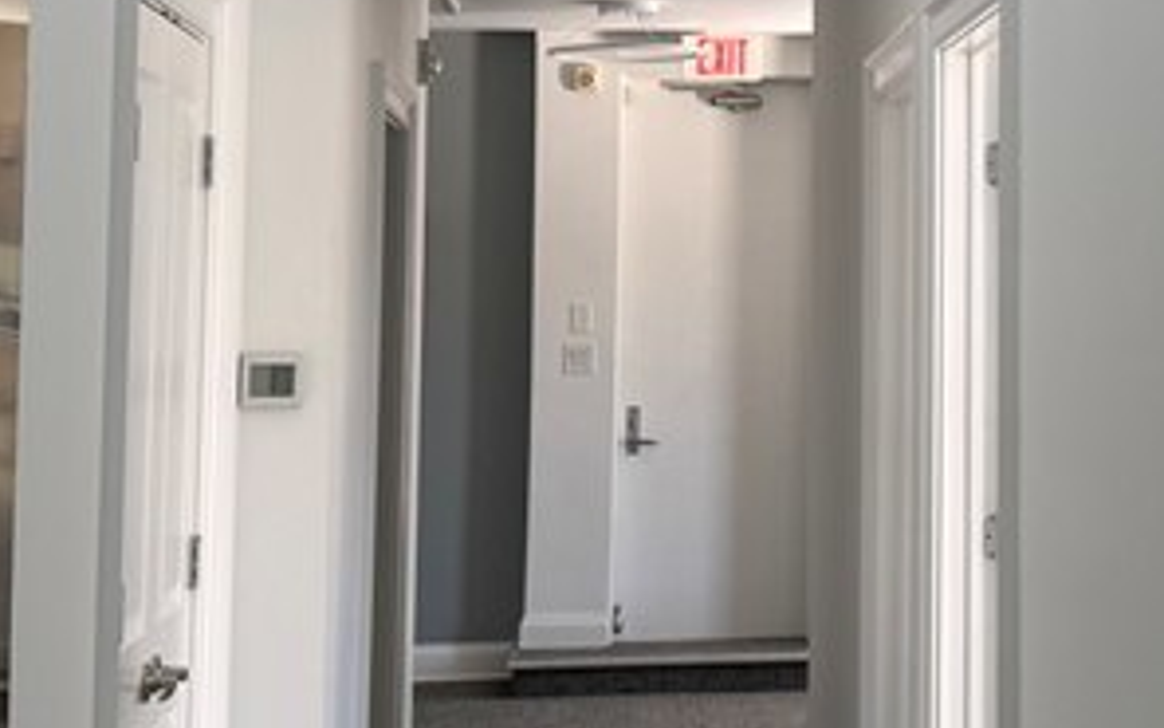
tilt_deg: +5.7
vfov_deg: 14.7
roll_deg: +0.3
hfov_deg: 22.7
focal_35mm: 88
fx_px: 2792
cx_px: 1152
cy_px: 67
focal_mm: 6.76
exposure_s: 1/152
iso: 64
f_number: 1.78
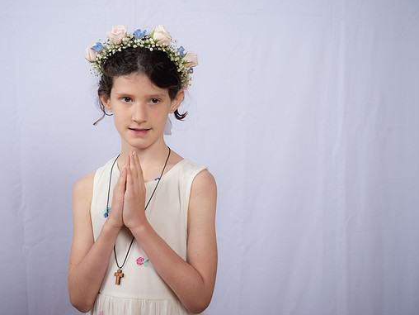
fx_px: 956
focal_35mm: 79
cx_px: 186
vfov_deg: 18.7
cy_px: 158
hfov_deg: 24.7
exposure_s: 1/160
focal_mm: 72
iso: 250
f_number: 8
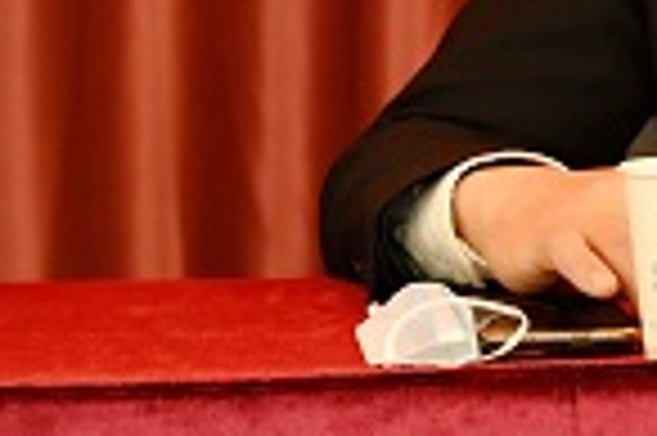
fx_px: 5250
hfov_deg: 7.1
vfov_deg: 4.7
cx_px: 986
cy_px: -178
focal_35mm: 288
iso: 3600
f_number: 5.6
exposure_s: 1/80
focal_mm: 70
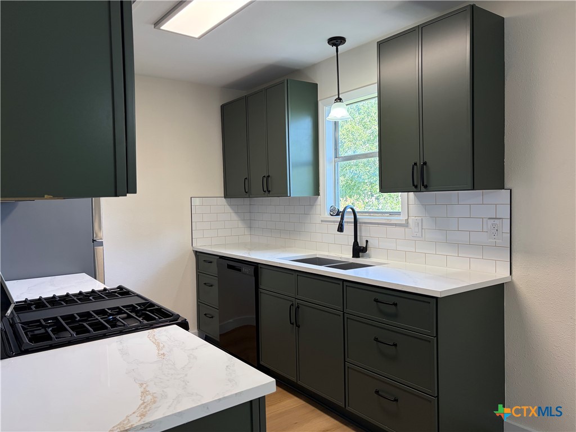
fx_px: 433
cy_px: 216
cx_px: 288
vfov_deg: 53.1
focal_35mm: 26
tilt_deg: -1.9
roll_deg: +0.9
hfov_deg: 67.3
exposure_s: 1/120
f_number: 1.6
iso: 100
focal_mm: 5.96
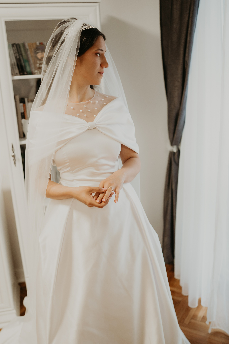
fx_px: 343
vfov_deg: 53.1
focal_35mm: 36
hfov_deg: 36.9
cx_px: 115
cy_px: 175
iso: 400
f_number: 1.8
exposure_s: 1/160
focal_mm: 35
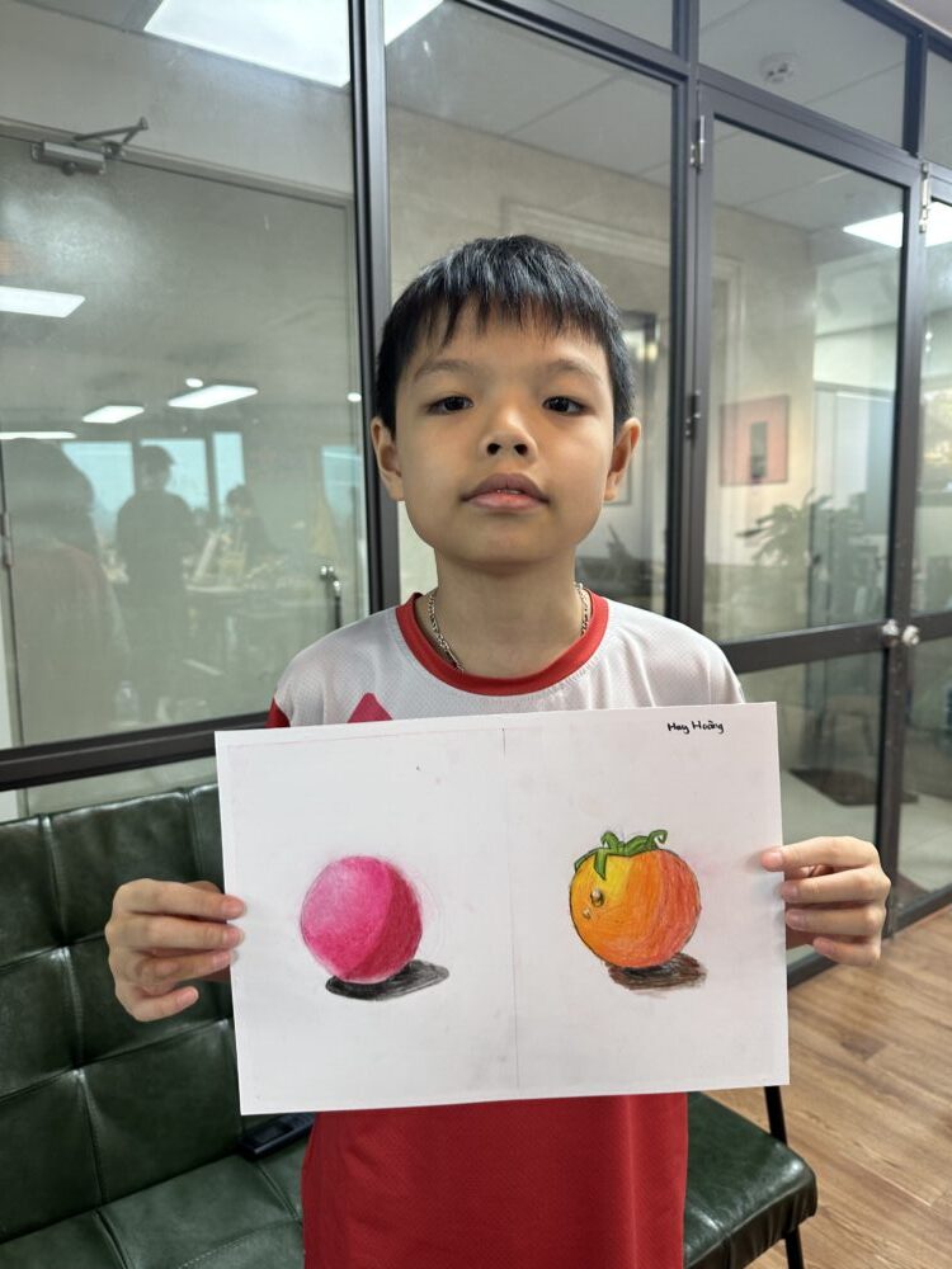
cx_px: 476
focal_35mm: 24
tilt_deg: -7.0
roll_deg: -0.4
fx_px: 880
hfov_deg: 56.8
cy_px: 634
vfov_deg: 71.6
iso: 125
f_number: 1.78
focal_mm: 6.86
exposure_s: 1/50
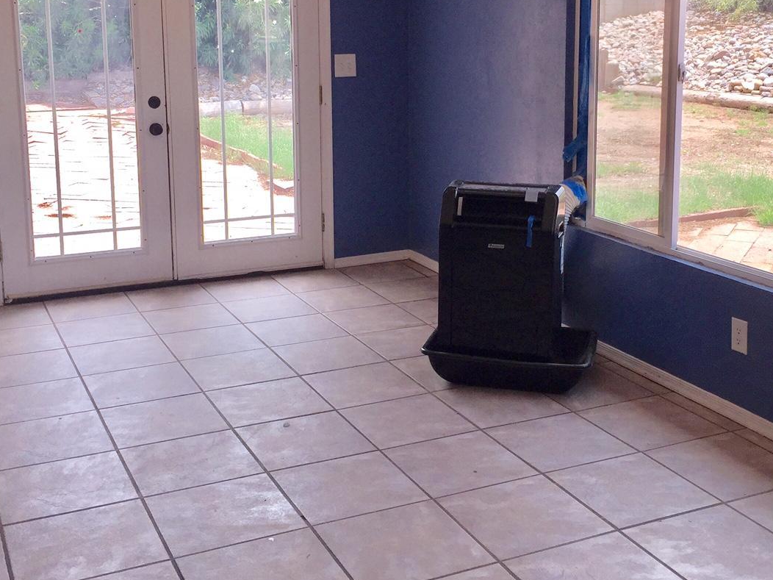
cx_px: 418
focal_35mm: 45
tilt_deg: -10.5
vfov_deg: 32.0
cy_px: 218
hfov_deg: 42.0
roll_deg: -0.9
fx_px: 1005
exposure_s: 1/366
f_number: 2.2
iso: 32
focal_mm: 4.15
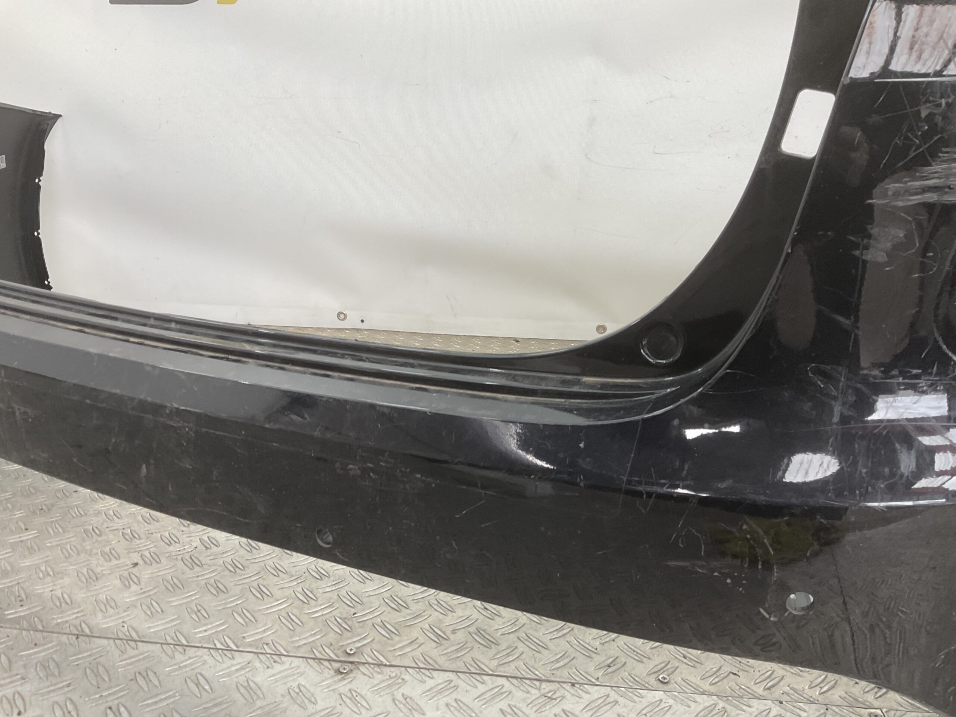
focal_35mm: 29
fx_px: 801
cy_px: 358
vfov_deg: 48.2
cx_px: 478
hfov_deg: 61.7
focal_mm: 3
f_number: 1.8
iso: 25
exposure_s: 1/120
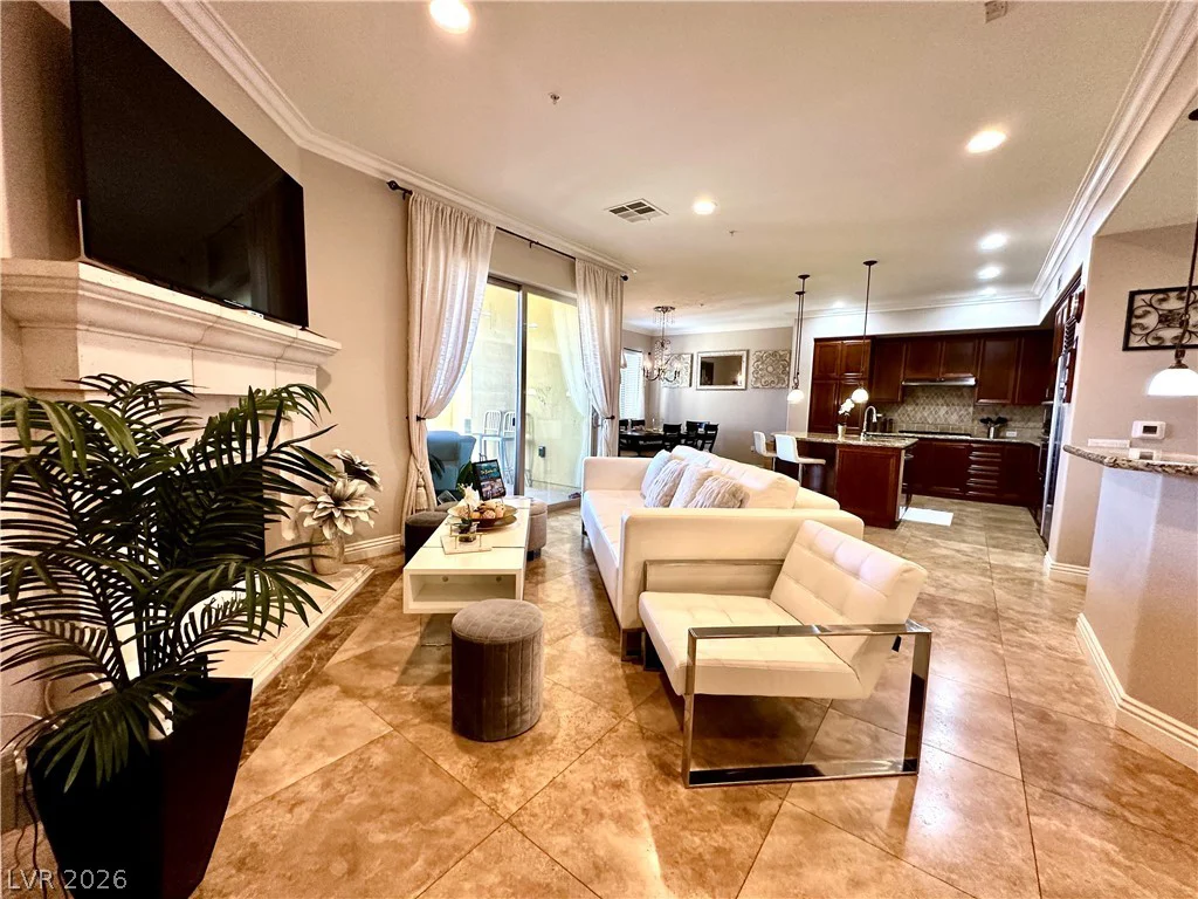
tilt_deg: -5.9
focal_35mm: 14
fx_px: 485
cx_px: 599
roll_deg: -1.6
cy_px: 450
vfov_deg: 85.7
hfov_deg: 102.1
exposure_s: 1/120
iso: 250
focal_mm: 2.22
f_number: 2.2
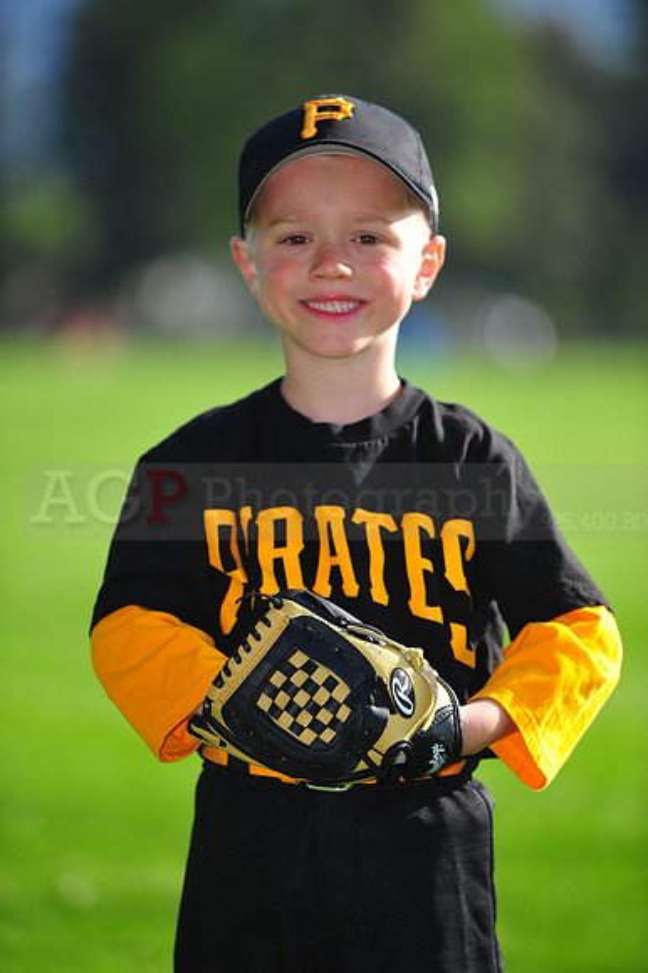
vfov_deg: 10.3
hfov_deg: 6.9
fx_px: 5406
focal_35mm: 200
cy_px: 486
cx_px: 324
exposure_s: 1/1000
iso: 200
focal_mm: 200
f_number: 4
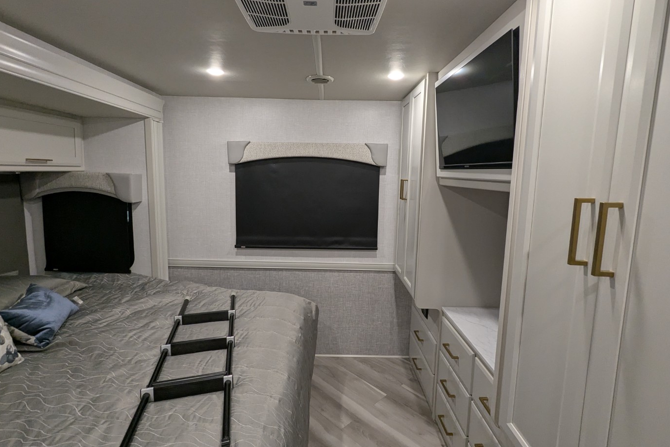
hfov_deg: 93.3
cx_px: 332
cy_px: 210
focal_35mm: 17
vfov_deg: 70.4
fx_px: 316
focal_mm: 2.35
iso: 174
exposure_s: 1/46.1
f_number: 2.2
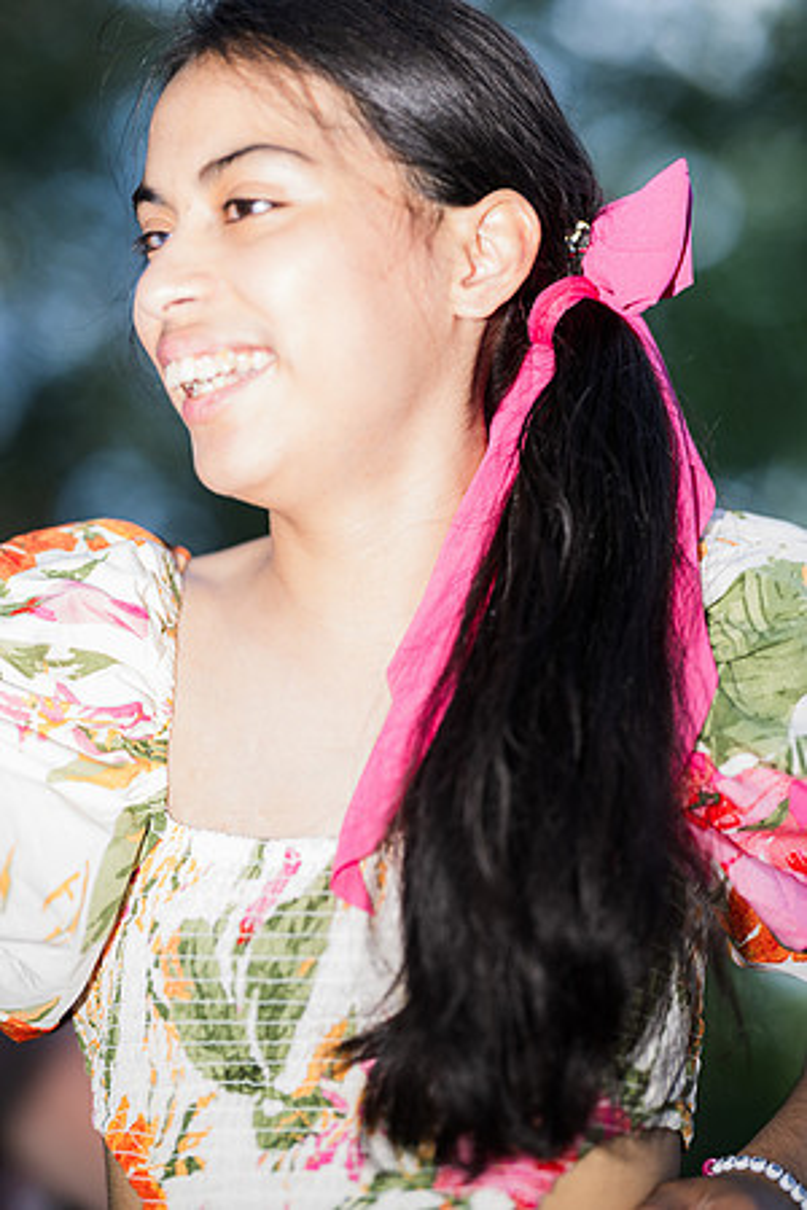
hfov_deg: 16.1
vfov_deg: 23.9
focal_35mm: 85
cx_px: 404
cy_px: 605
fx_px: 2858
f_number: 1.8
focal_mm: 85
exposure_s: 1/800
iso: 100
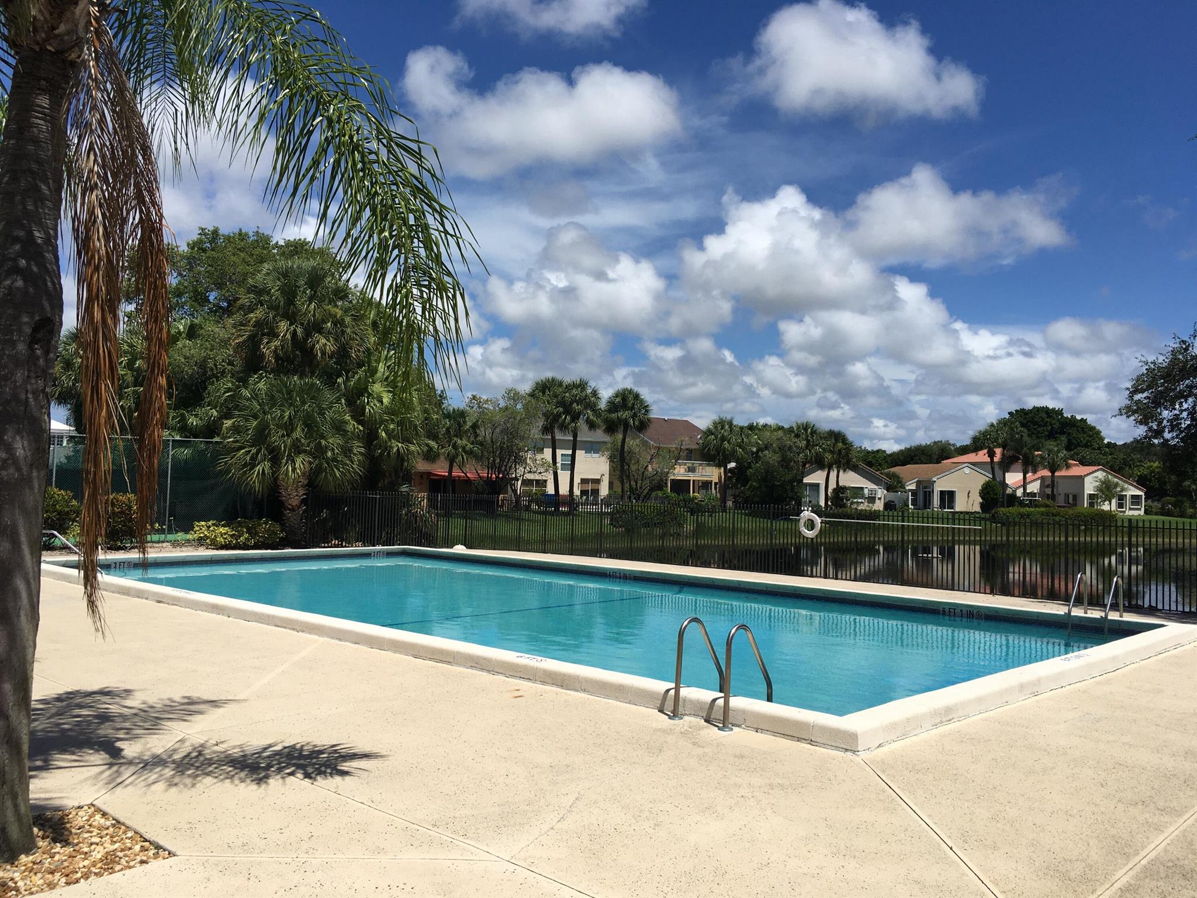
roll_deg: -1.8
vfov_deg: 48.2
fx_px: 1003
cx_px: 598
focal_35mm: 29
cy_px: 449
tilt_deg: +4.0
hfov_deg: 61.7
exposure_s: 1/3077
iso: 25
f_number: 2.2
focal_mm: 4.15
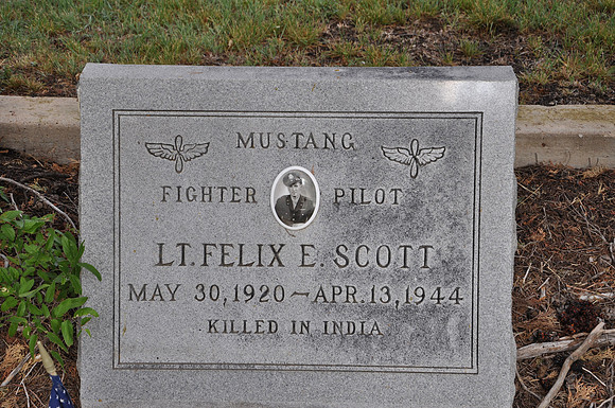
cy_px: 204
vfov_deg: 22.6
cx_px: 308
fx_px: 1024
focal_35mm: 60
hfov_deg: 33.4
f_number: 8
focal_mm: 40
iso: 200
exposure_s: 1/60
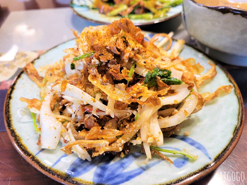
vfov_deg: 53.1
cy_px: 92
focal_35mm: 26
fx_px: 186
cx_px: 124
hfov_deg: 67.3
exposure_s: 1/40
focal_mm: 5.4
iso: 200
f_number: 1.8
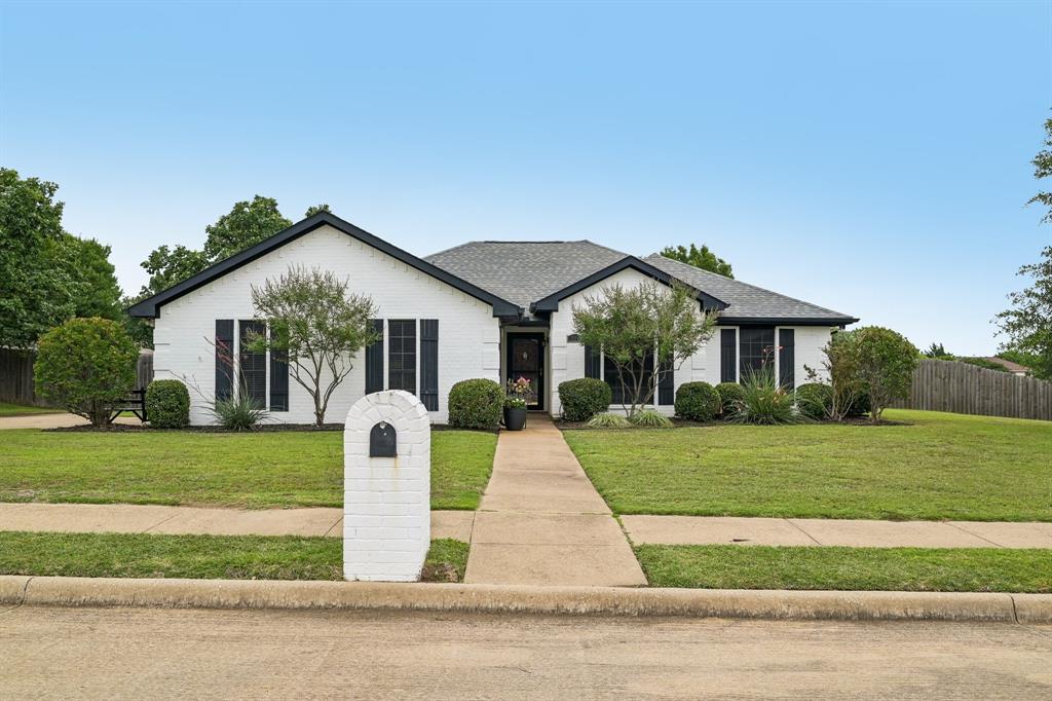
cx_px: 526
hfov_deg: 61.9
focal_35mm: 30
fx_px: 876
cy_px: 350
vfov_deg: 43.6
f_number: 8
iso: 400
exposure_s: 1/1250
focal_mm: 30
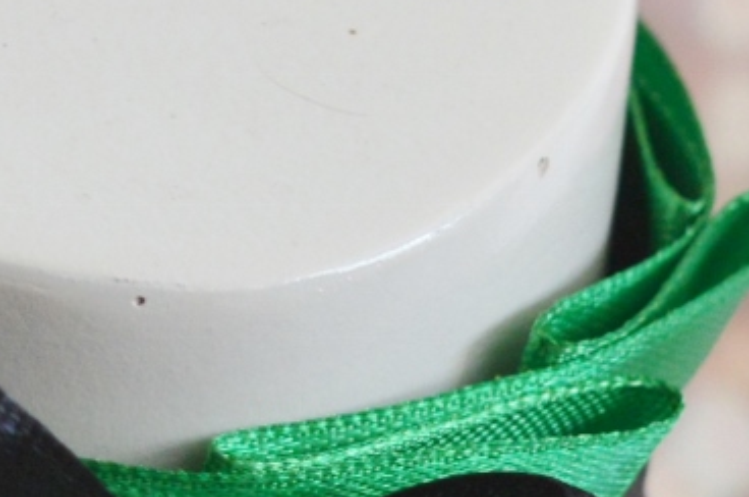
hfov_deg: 4.9
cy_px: 1054
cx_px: 31
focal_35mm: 417
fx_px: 8661
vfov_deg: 3.3
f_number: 5
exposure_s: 1/80
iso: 450
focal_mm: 46
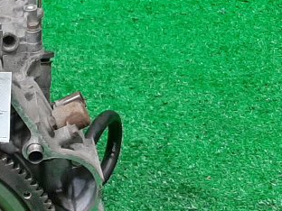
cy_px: 199
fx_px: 978
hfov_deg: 15.3
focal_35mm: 120
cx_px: -122
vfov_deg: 12.2
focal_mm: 3.93
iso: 141
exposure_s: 1/50
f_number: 1.7
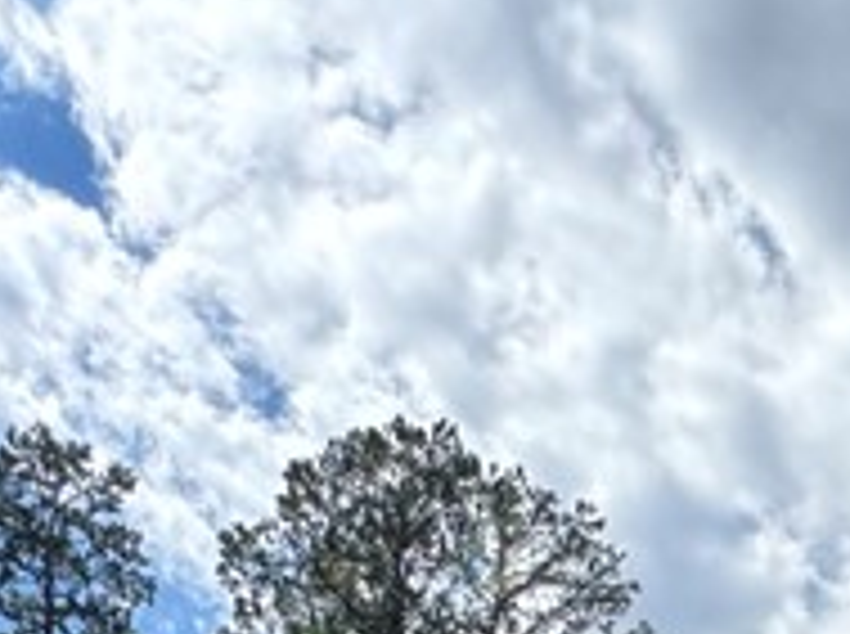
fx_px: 1863
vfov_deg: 14.6
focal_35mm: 76
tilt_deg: +9.4
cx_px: 1043
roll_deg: -2.0
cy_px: 1403
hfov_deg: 23.3
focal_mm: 2.22
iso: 50
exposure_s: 1/657
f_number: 2.2
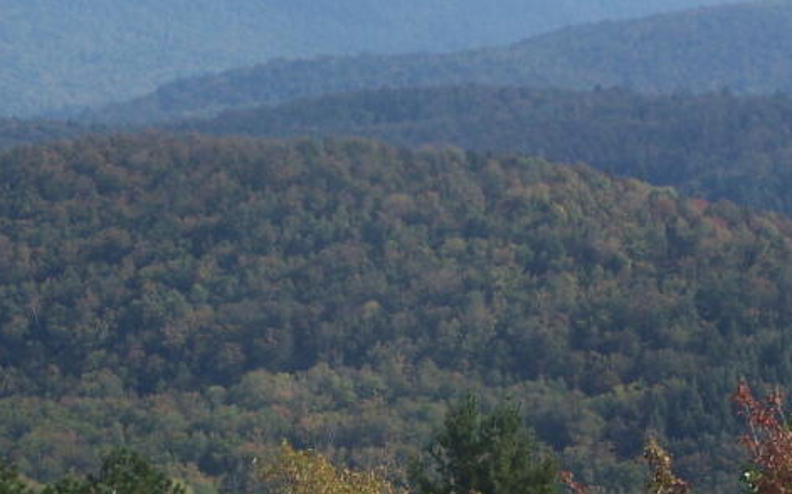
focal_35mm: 242
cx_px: 442
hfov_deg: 8.7
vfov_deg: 5.4
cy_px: 307
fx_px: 5222
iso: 80
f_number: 3.2
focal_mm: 17.5
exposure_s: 1/800
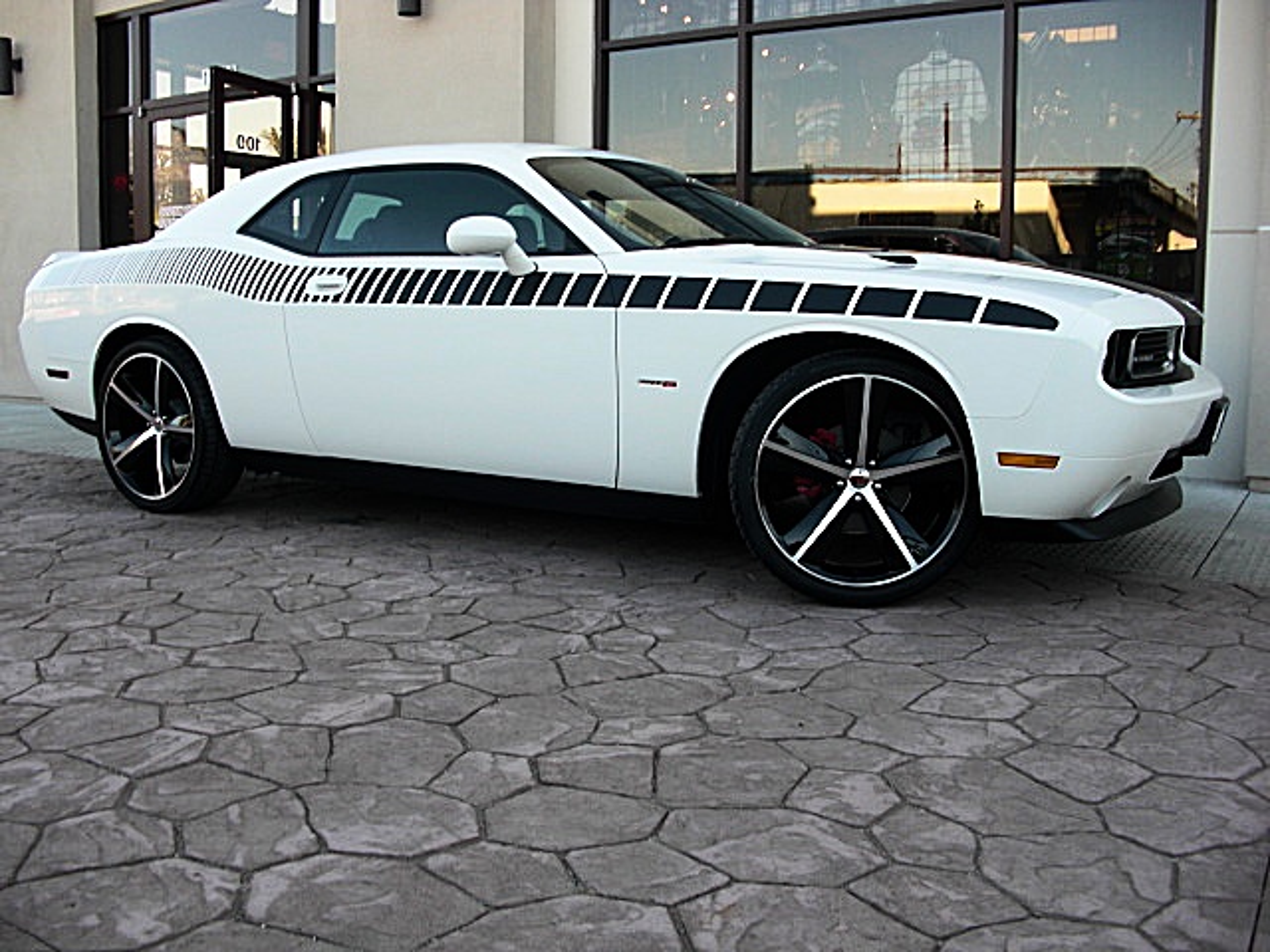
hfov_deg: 51.4
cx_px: 635
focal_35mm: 36
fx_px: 1321
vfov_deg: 39.7
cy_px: 476
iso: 50
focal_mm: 6.3
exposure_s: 1/125
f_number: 2.8
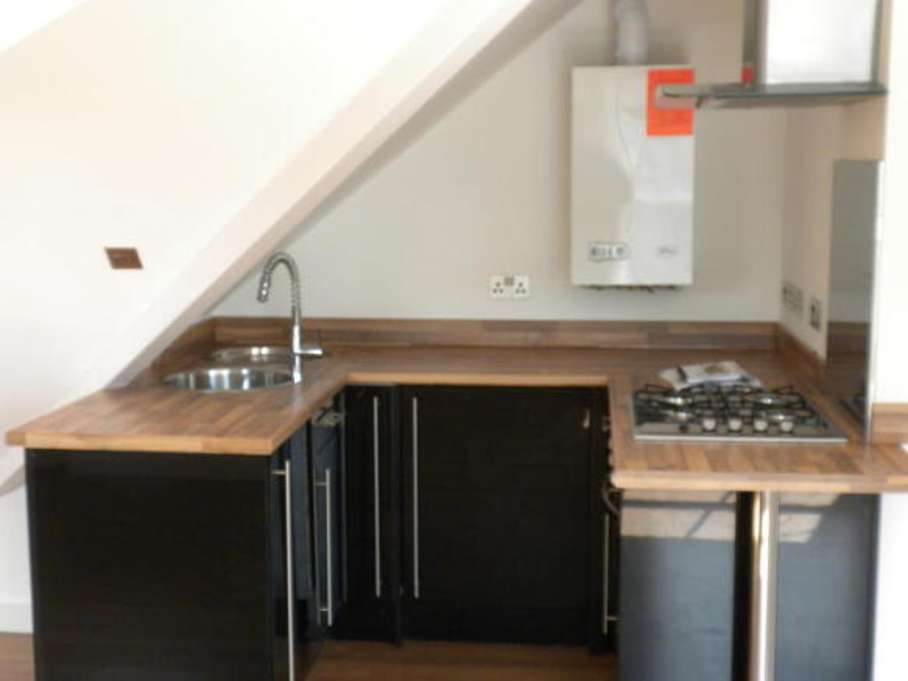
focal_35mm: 52
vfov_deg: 28.0
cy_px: 340
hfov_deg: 36.8
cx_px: 454
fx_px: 1364
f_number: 4.3
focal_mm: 9.1
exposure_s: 1/54.3
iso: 260
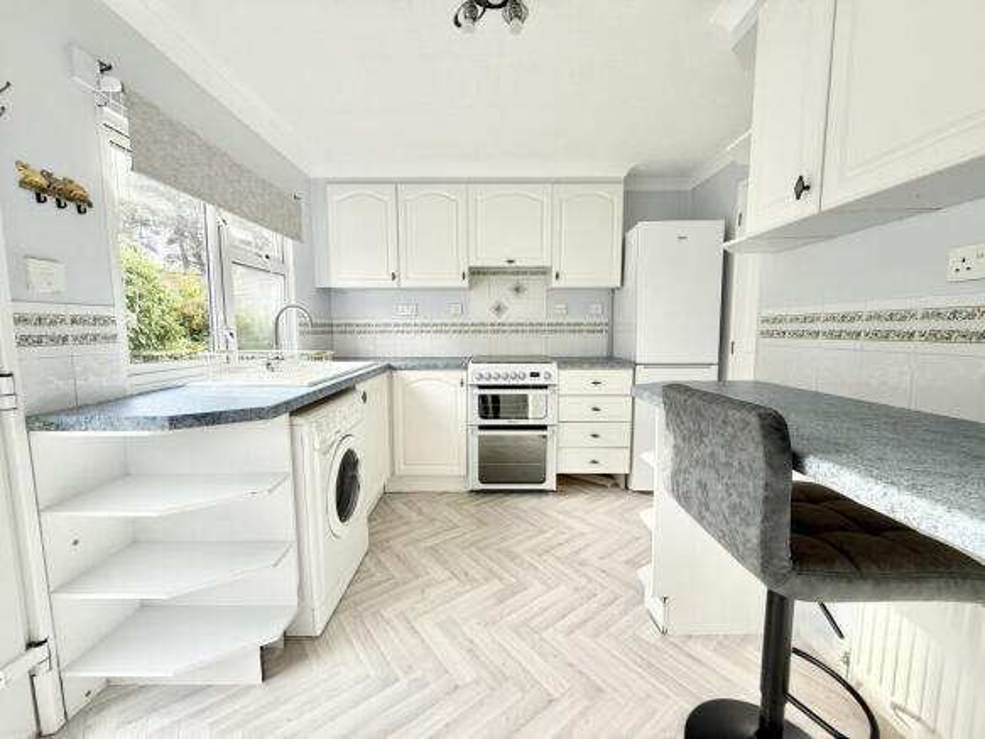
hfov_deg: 102.1
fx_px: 398
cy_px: 370
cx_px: 492
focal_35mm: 14
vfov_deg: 85.7
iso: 64
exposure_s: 1/99
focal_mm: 2.22
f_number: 2.2
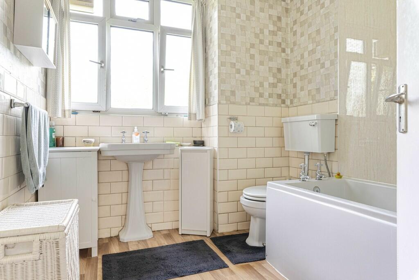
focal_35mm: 22
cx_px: 210
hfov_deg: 78.6
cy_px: 140
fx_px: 256
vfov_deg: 57.2
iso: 500
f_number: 8
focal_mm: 22
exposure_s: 1/13
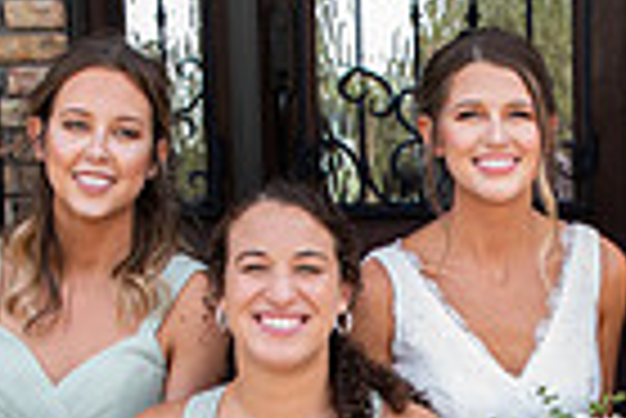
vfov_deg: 13.1
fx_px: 1741
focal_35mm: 100
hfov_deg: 20.0
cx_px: 549
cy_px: 600
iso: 320
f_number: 4.5
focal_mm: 24
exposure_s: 1/160
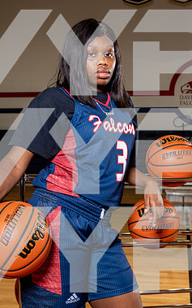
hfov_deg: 24.4
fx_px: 444
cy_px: 152
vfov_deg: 38.2
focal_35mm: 53
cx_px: 120
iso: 500
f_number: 5.6
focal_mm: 34
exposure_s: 1/200
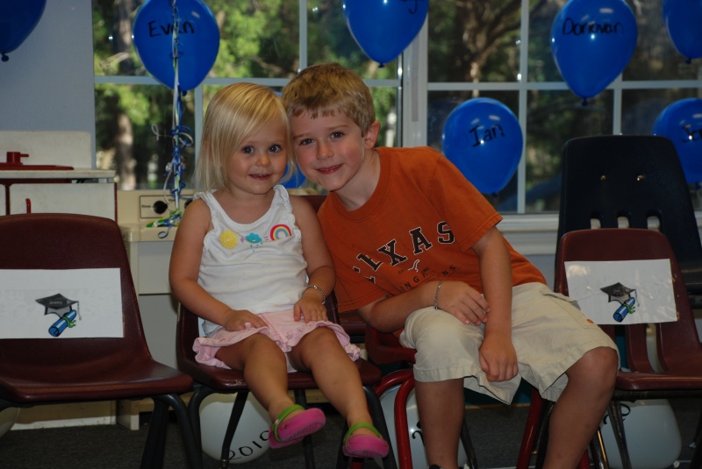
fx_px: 2342
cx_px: 351
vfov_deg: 11.4
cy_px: 234
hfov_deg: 17.0
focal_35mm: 120
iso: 200
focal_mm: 80
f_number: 5.6
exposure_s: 1/60
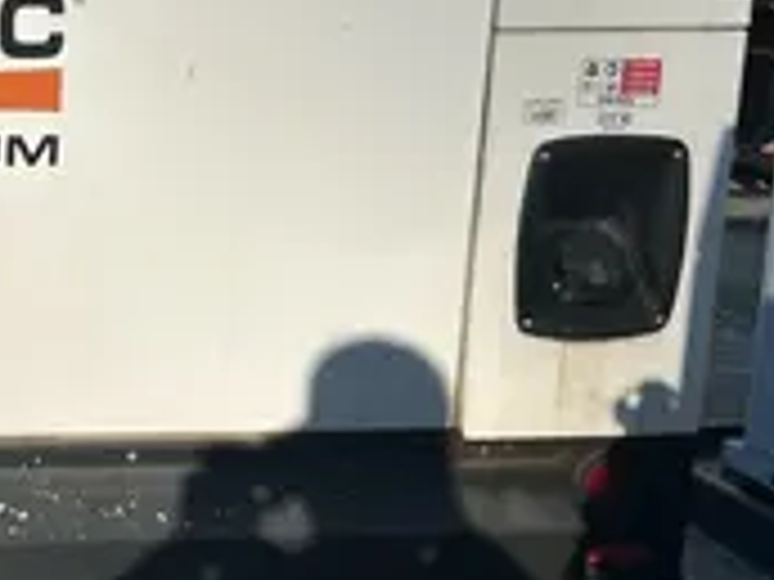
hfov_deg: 21.3
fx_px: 1856
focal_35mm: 83
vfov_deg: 17.8
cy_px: 281
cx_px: -243
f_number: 1.5
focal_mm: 5.7
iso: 50
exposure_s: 1/12658
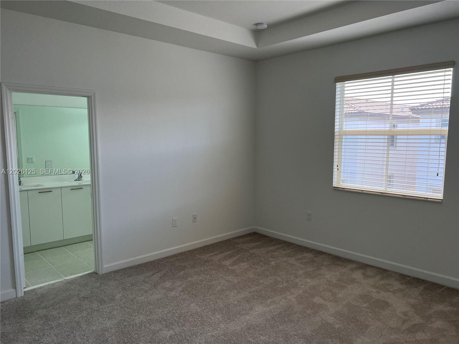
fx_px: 345
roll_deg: +0.0
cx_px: 230
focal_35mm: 26
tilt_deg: -7.2
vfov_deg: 53.1
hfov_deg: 67.3
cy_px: 172
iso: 80
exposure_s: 1/121
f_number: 1.5
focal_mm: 5.7
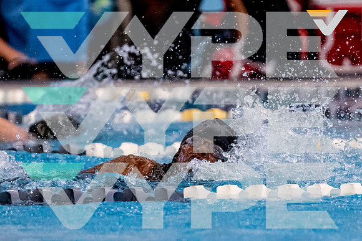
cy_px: 146
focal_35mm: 496
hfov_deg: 4.2
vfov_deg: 2.8
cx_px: 169
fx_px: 4991
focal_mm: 200
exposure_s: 1/1600
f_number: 2.8
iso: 6400
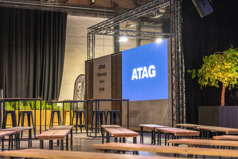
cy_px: 79
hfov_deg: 28.5
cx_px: 119
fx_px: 469
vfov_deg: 19.2
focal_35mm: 71
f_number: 2.8
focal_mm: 70
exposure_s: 1/30
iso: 400
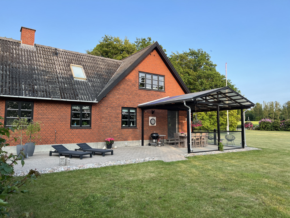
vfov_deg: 53.1
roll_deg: -0.1
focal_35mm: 26
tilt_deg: +4.9
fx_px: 218
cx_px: 145
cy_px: 109
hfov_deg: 67.3
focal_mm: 5.7
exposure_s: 1/539
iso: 50
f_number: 1.5
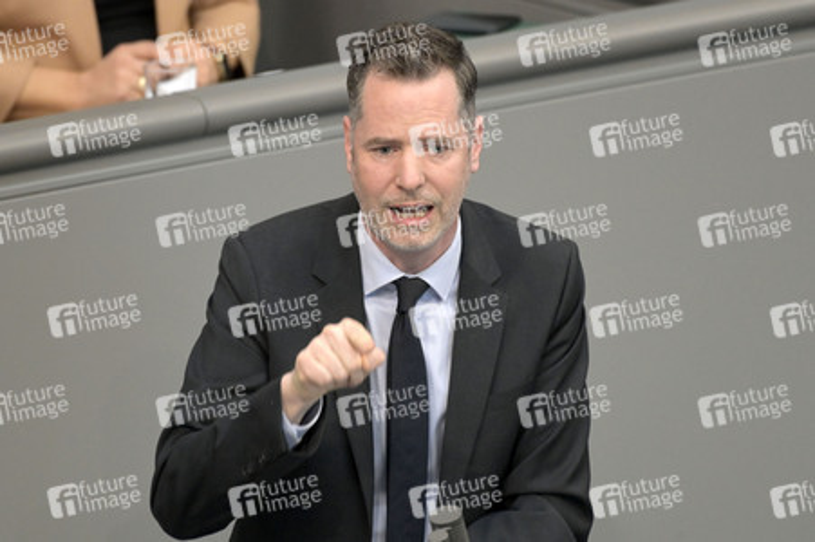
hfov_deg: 4.3
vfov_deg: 2.9
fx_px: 10858
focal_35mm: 480
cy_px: 271
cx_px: 408
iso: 8000
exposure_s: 1/400
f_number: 5.6
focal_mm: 480
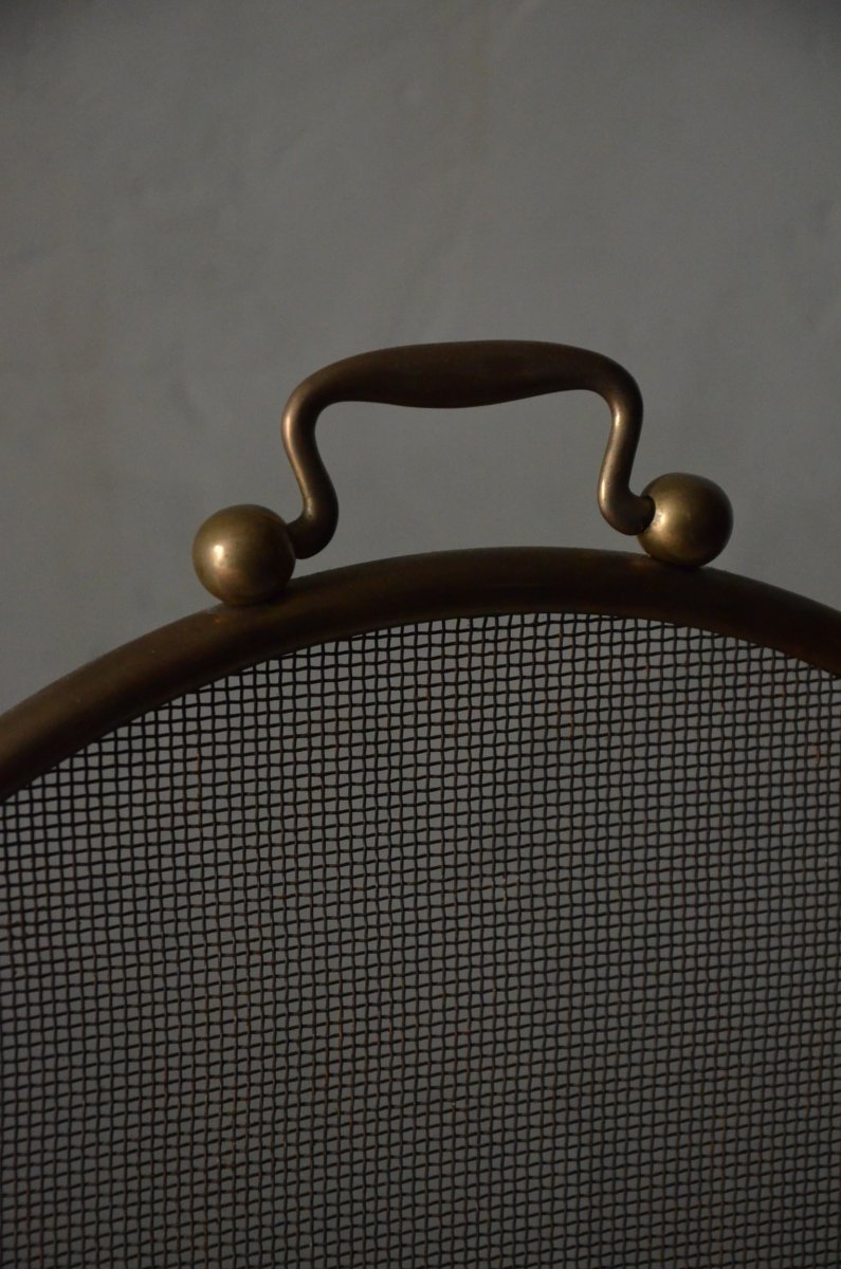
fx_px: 4223
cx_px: 420
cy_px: 634
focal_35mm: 120
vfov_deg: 17.1
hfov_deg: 11.4
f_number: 5.3
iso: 3200
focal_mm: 80
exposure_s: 1/25
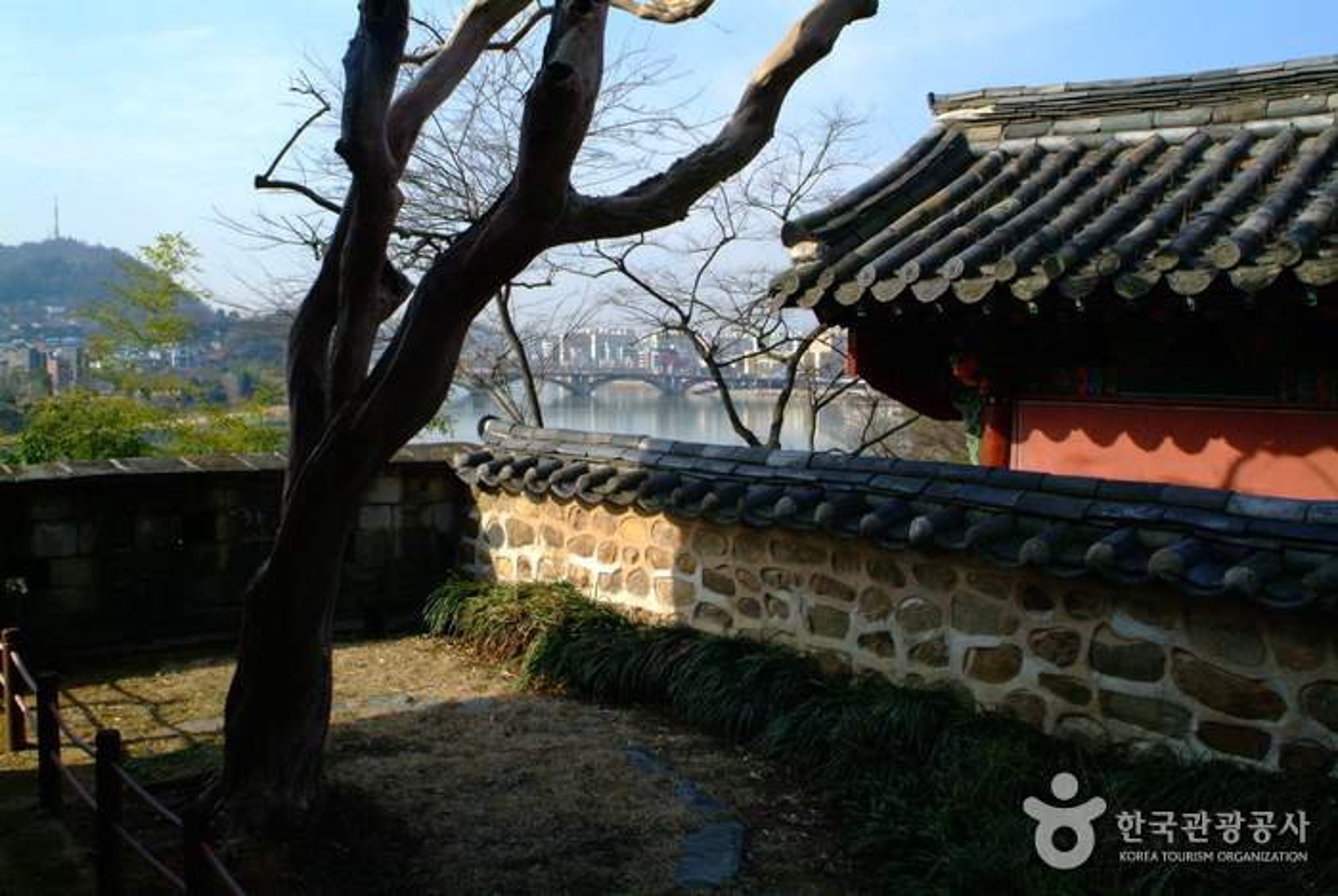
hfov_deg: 61.9
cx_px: 669
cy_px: 448
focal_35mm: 30
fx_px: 1116
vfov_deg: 43.7
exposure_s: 1/350
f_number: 19
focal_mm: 20
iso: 1600
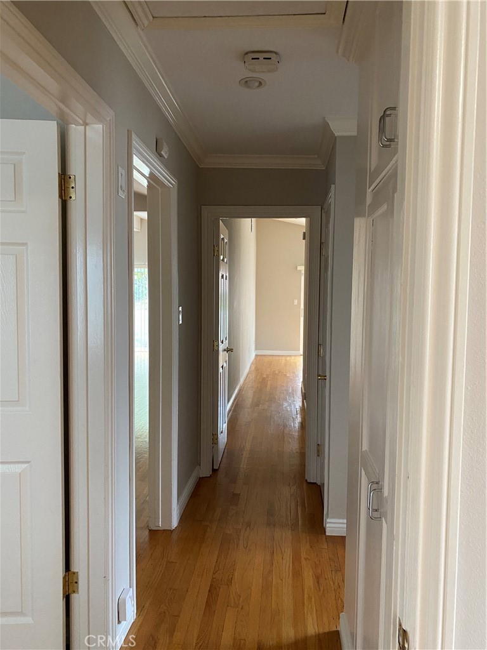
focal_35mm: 26
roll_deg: -1.2
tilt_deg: -4.3
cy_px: 325
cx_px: 244
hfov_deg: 53.1
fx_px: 488
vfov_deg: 67.3
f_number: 1.8
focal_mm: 4.25
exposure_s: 1/60
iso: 320
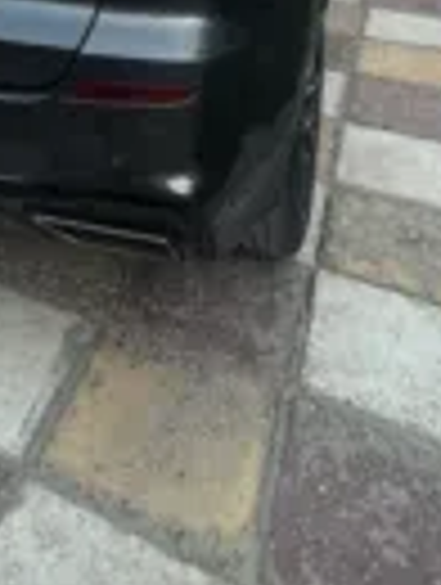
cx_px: -4
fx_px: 677
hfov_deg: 33.0
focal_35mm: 40
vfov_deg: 37.0
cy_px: -99
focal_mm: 1.57
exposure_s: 1/66
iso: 250
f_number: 1.8
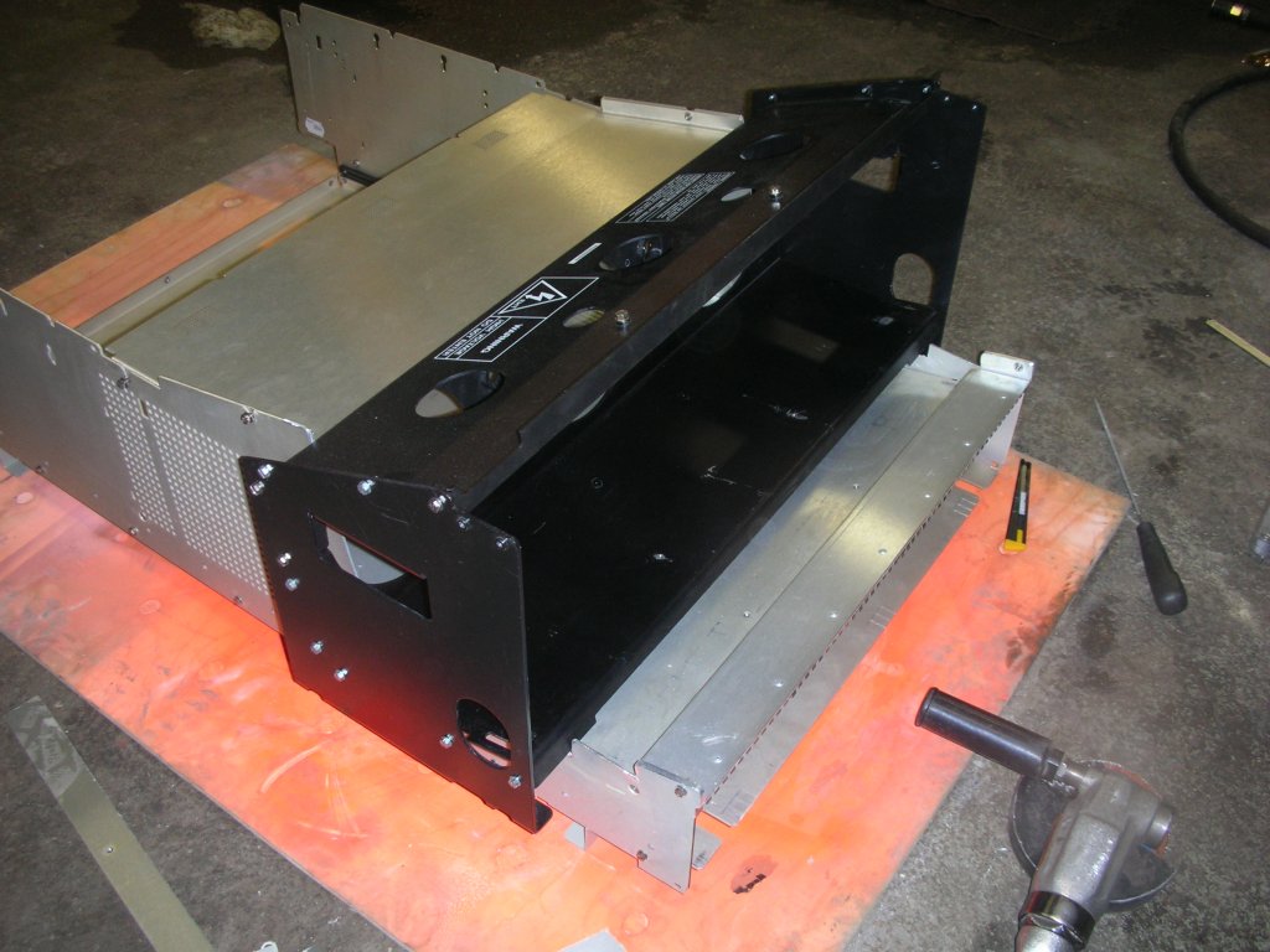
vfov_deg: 40.7
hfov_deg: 52.6
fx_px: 1284
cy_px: 476
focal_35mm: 35
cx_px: 635
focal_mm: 5.8
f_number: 3
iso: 78
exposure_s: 1/60.1
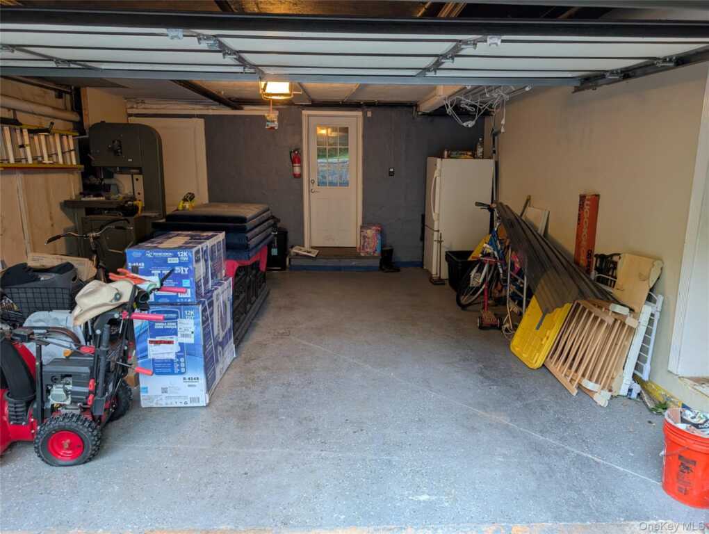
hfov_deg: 71.5
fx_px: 492
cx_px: 354
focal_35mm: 24
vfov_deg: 56.9
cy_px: 267
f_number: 1.68
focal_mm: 6.9
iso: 56
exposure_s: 1/60
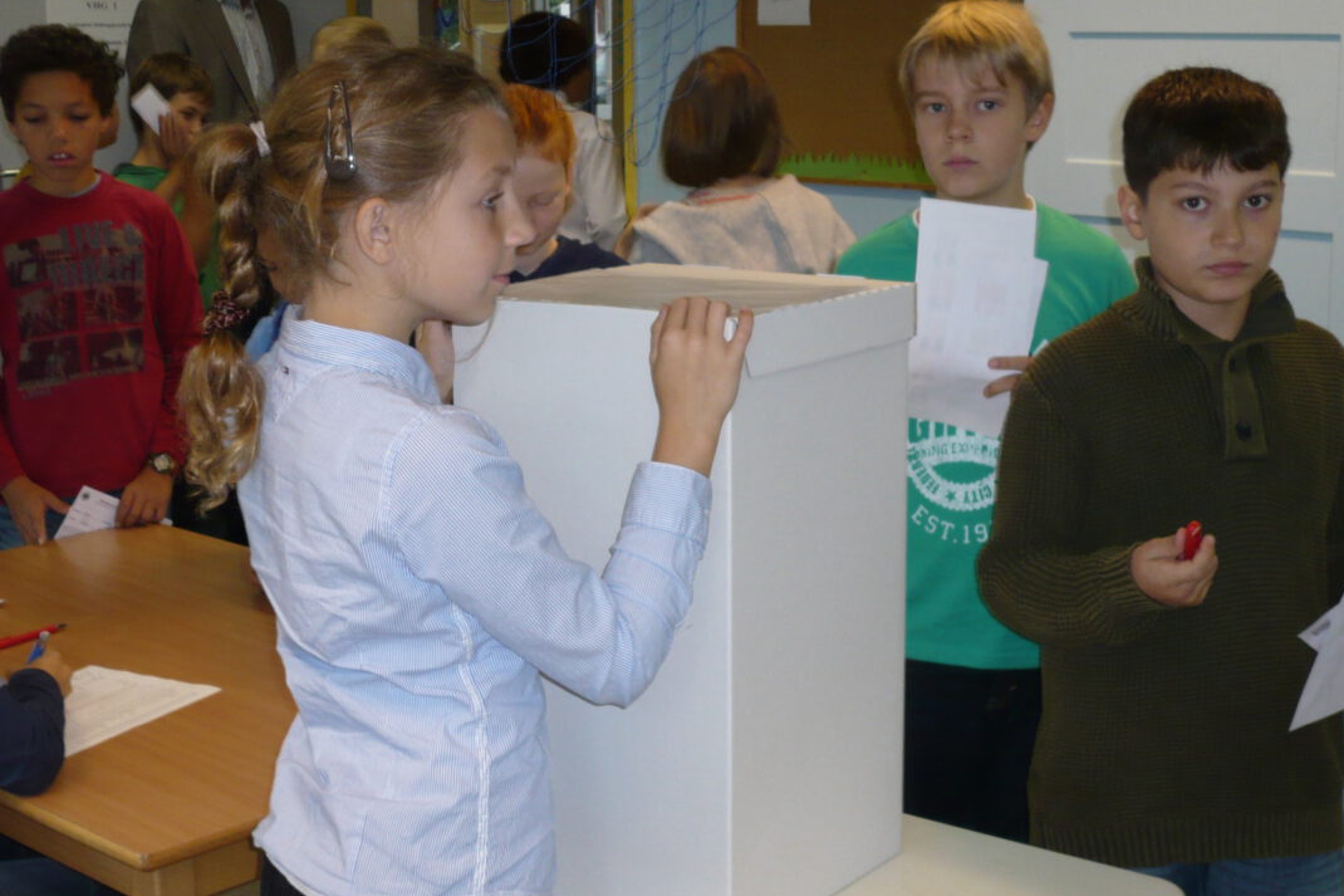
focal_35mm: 56
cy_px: 362
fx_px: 2090
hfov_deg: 35.6
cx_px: 693
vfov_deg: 24.1
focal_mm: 6.6
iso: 125
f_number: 3
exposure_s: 1/30
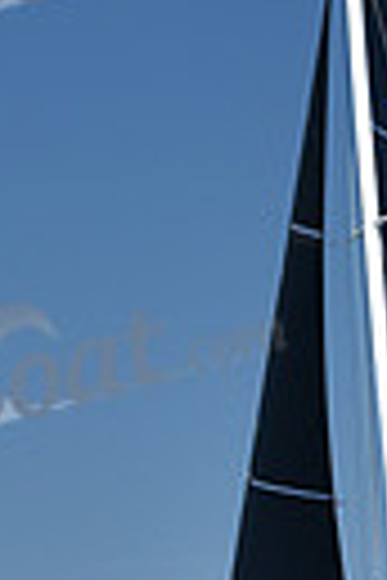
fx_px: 7417
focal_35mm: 460
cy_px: 571
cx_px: 520
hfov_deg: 3.0
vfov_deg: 4.5
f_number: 4.5
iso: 250
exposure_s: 1/800
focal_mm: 102
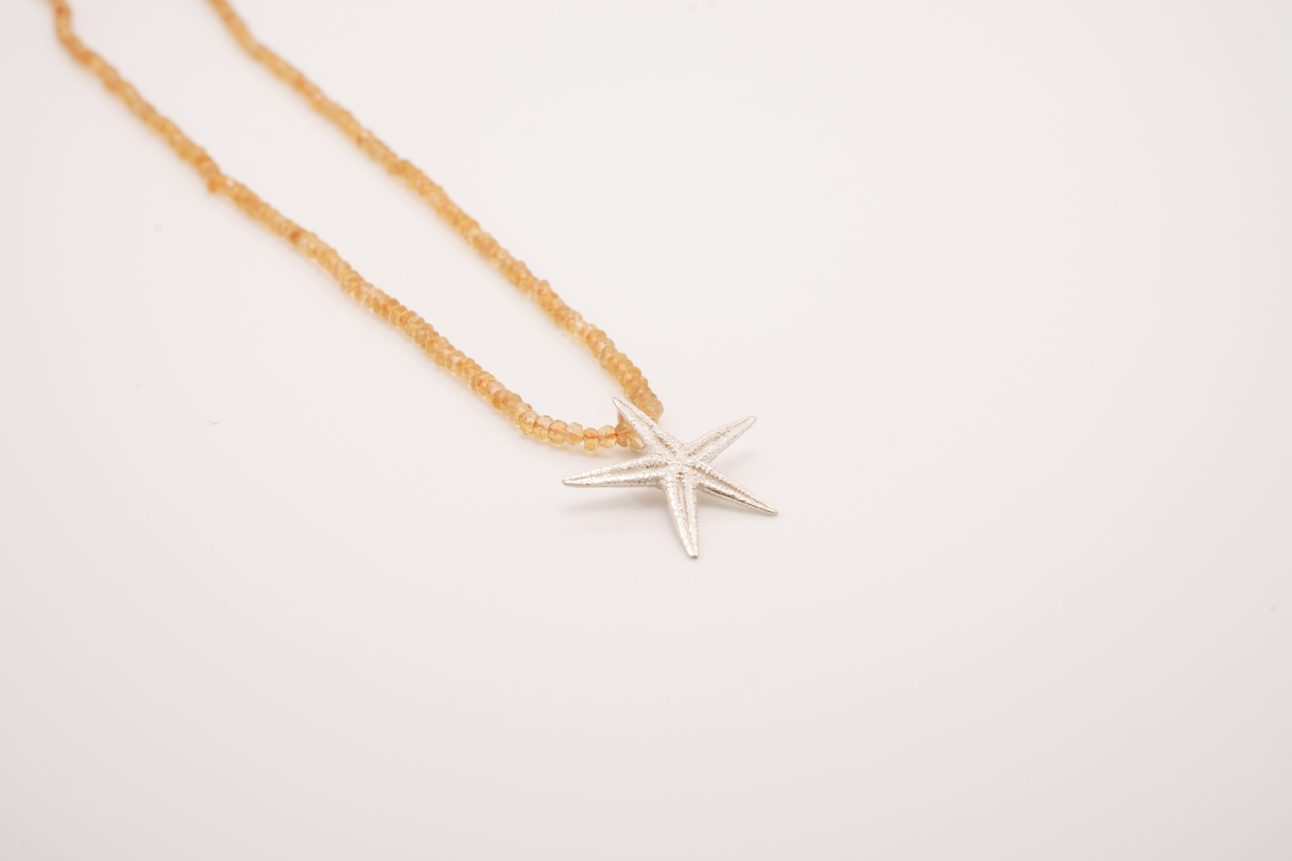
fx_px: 2512
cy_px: 430
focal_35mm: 70
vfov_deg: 19.5
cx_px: 646
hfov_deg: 28.8
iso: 1600
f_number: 14
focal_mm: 70
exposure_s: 1/320
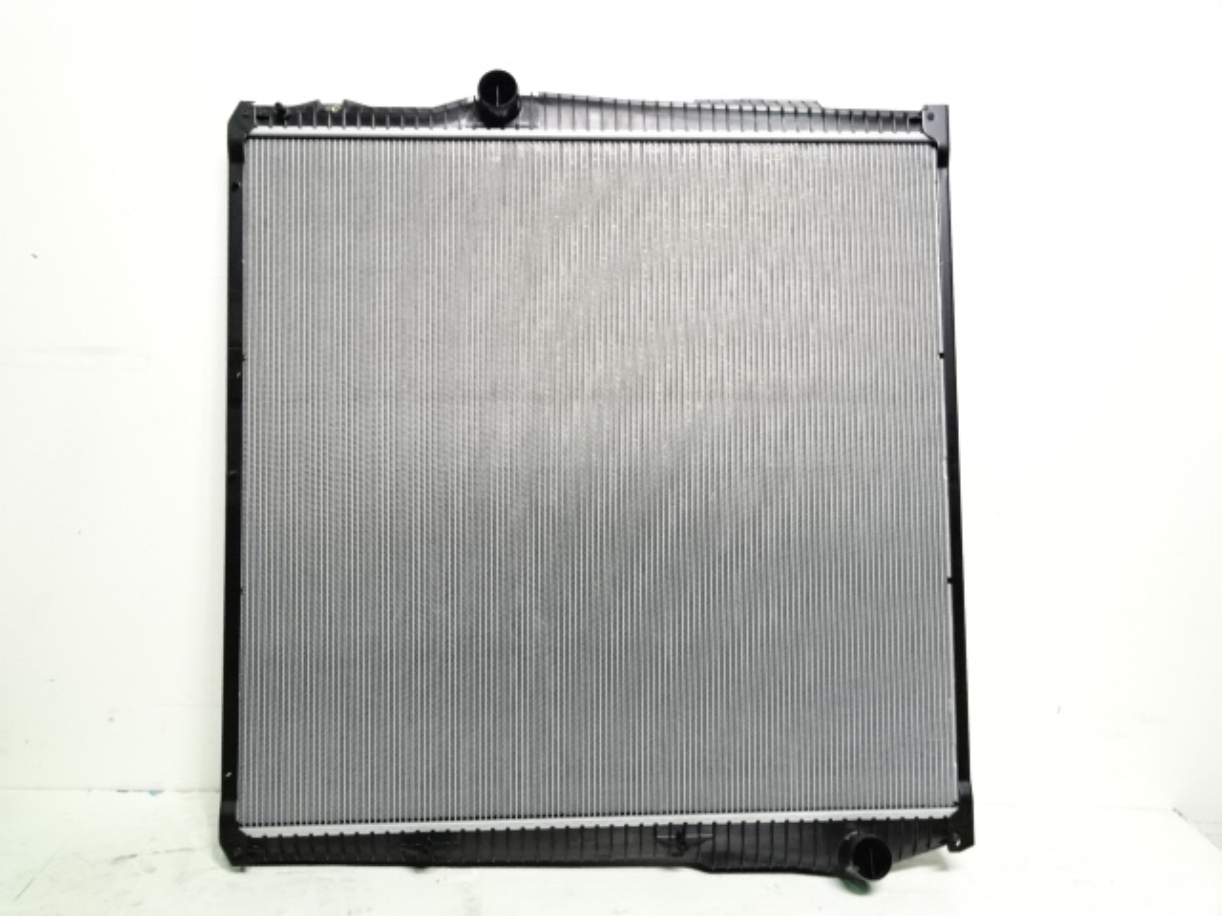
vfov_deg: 49.7
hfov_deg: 63.4
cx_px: 611
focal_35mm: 28
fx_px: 988
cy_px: 458
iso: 640
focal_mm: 4.75
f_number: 3.5
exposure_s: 1/30
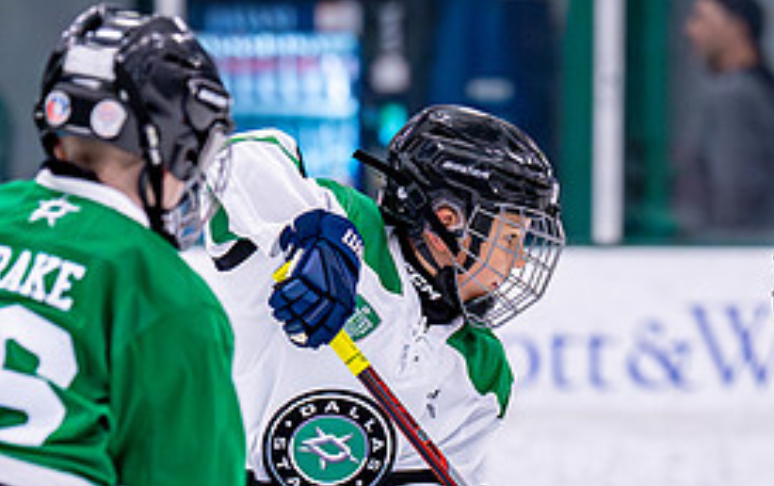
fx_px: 10581
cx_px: 397
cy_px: 574
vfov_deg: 2.6
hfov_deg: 4.2
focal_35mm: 501
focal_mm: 138
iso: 2500
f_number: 2.8
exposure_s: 1/1250
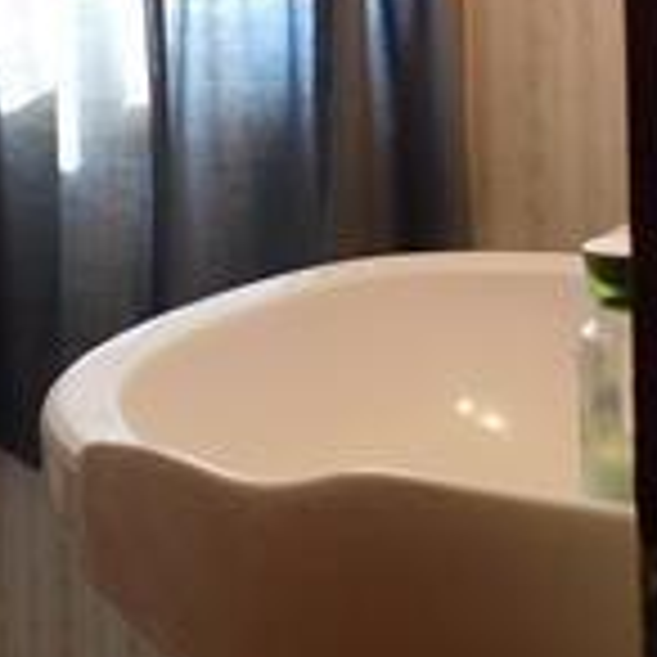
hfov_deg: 18.6
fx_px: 1911
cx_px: -94
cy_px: -135
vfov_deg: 18.5
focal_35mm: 89
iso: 180
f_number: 3
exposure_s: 1/30
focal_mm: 4
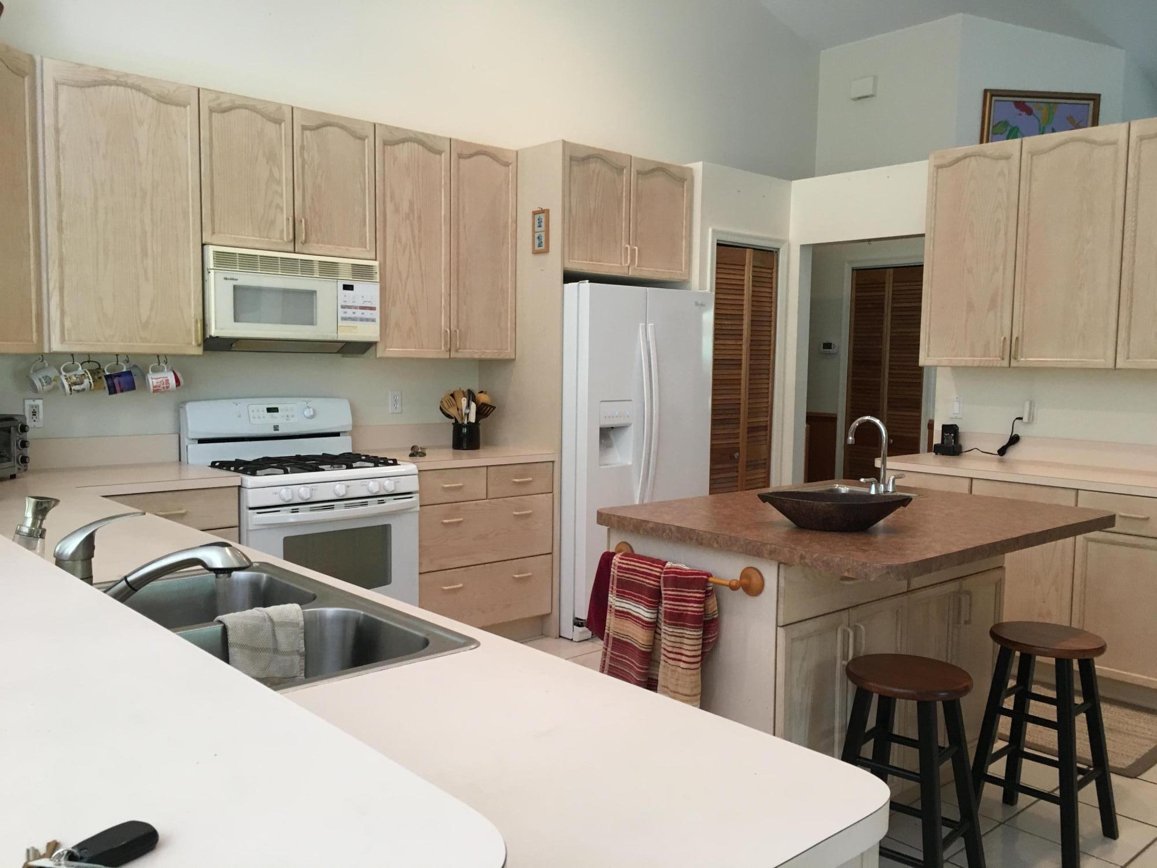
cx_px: 578
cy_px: 434
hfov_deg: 61.7
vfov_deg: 48.2
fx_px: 969
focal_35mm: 29
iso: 80
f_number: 2.2
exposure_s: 1/30
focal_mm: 4.15
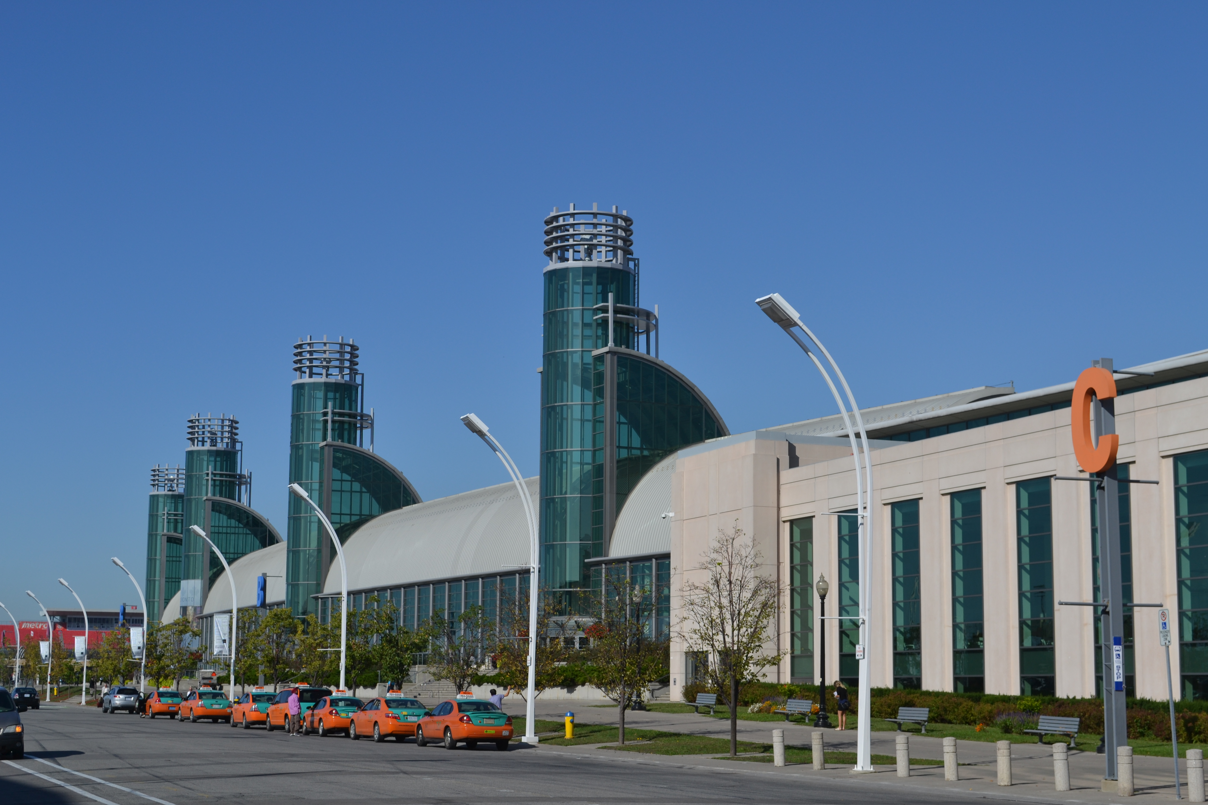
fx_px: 1913
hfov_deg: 35.1
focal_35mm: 57
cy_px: 402
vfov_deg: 23.8
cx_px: 604
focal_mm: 38
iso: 100
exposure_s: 1/640
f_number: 8
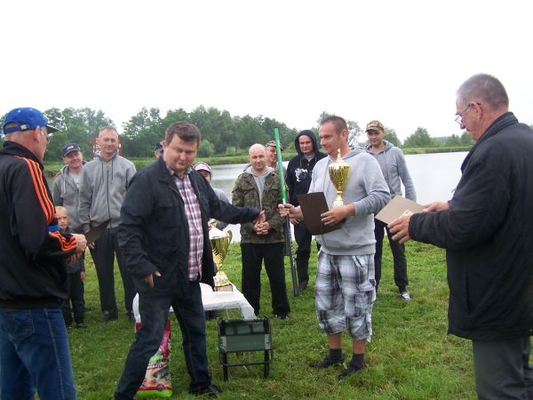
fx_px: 585
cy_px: 200
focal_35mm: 38
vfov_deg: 37.7
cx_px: 266
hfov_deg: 49.0
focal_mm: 6.3
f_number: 2.8
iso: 80
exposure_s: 1/125
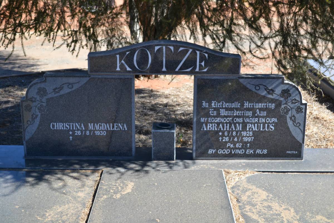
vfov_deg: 25.8
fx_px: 487
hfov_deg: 37.9
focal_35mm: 52
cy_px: 112
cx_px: 167
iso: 250
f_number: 5.6
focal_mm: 35
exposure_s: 1/125
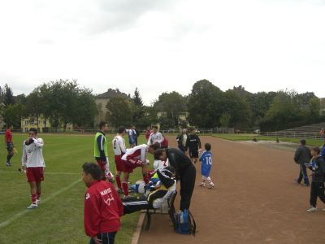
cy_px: 122
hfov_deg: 49.0
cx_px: 162
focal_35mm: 38
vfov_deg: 37.7
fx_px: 357
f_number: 2.8
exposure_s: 1/320
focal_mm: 7.9
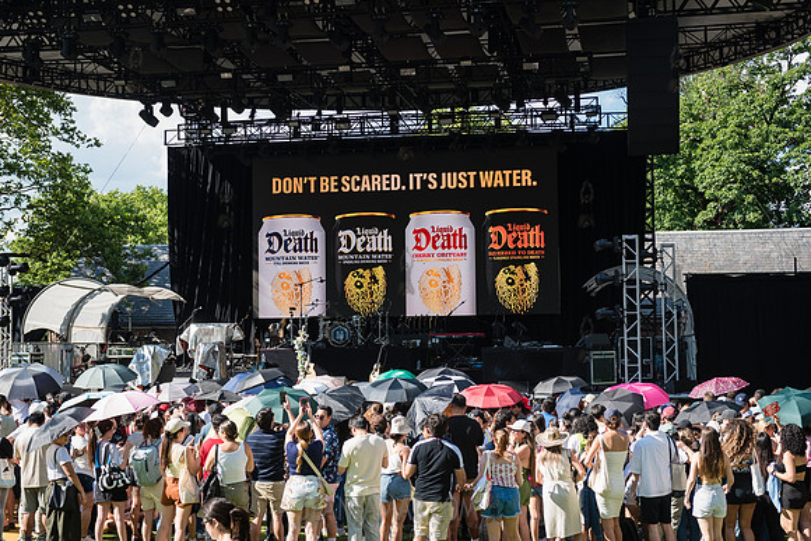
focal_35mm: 56
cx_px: 406
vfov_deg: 24.2
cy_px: 270
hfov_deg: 35.6
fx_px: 1262
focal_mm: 56
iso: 500
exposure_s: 1/1250
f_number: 4
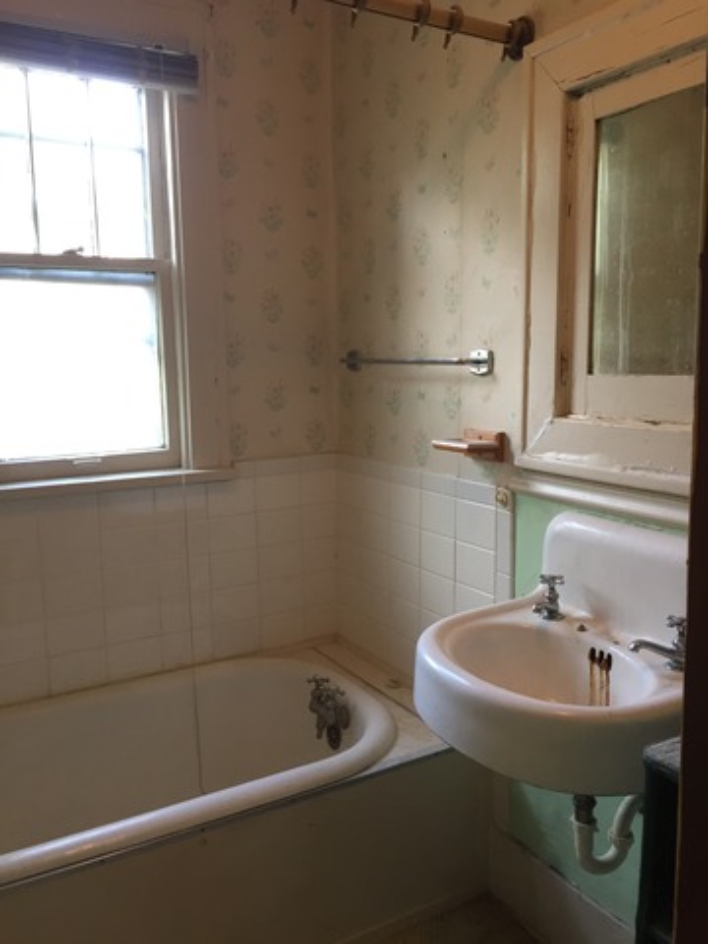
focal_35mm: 29
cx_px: 354
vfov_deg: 61.7
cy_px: 472
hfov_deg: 48.2
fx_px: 791
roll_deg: +0.6
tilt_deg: -6.4
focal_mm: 4.15
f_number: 2.2
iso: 64
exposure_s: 1/30
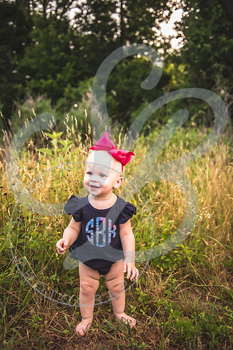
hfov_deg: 41.1
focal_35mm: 32
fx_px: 311
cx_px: 116
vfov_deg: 58.7
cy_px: 175
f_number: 2.8
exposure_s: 1/640
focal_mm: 32
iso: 100
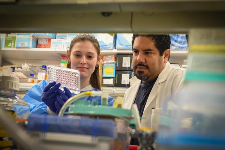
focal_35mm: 48
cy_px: 75
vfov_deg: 28.0
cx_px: 112
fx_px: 300
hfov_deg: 41.1
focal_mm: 48
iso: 1600
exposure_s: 1/50
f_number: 7.1
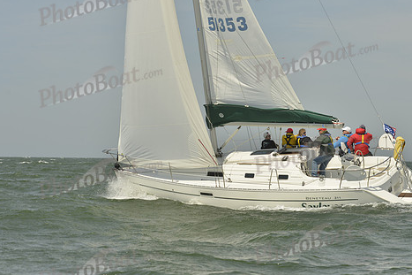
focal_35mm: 87
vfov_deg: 15.7
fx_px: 995
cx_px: 209
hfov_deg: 23.4
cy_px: 118
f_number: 8
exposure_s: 1/1250
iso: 200
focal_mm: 70
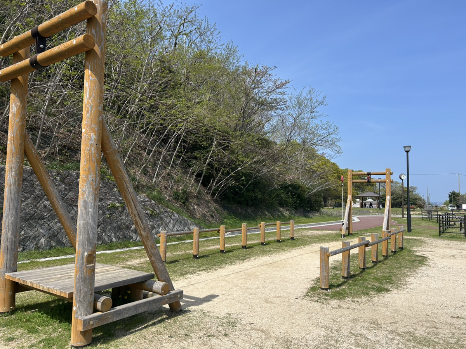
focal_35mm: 26
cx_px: 233
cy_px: 174
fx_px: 350
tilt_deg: +3.9
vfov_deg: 53.1
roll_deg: -0.8
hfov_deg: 67.3
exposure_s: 1/4444
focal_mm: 5.7
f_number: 1.5
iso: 50
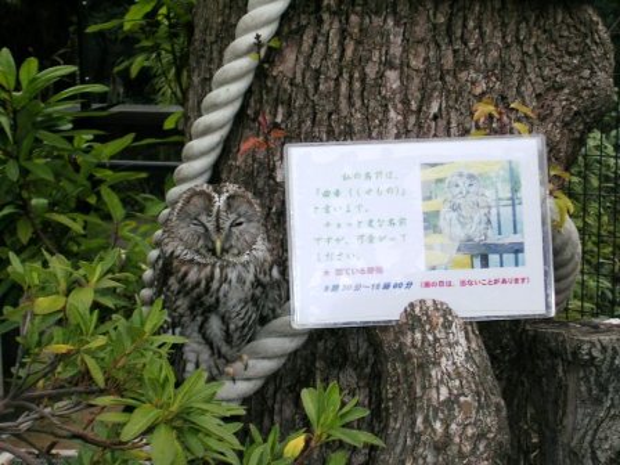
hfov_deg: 18.7
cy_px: 232
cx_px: 310
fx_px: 1881
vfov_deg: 14.1
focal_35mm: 105
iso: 50
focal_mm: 16.2
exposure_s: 1/30
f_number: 4.9
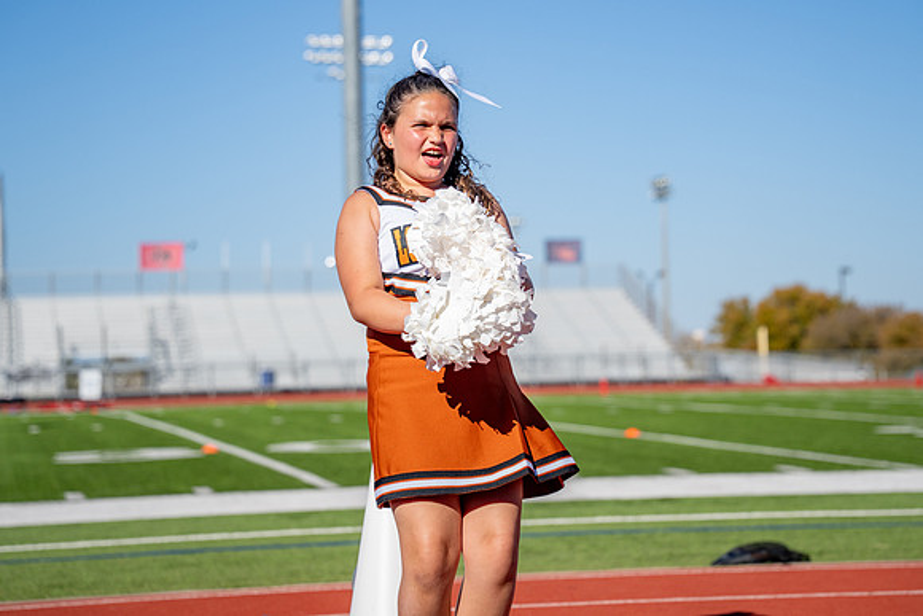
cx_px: 477
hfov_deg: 24.7
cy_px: 240
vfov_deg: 16.6
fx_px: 2106
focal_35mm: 82
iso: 250
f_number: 2.8
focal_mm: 65.8
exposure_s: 1/6400
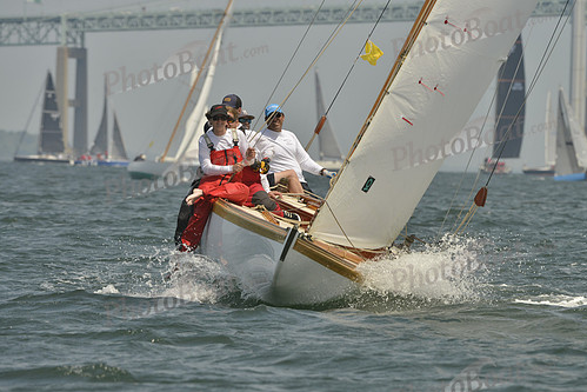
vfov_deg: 3.1
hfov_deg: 4.7
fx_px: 7209
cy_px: 218
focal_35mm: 442
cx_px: 331
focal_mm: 380
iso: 280
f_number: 10
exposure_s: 1/1000
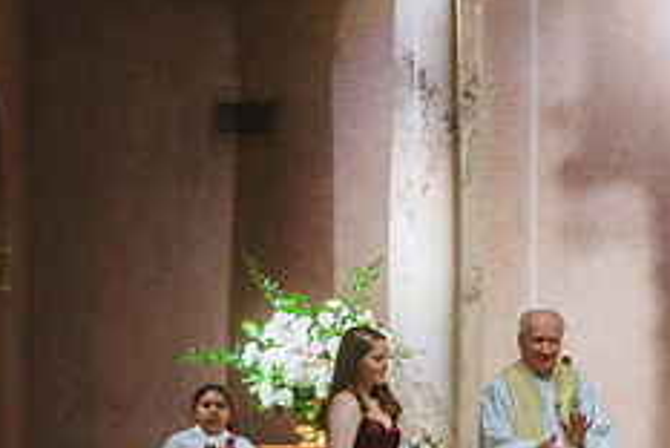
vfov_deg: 4.0
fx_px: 6485
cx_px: 730
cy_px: 432
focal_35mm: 348
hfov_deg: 5.9
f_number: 2.8
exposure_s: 1/200
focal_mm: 140
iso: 1250
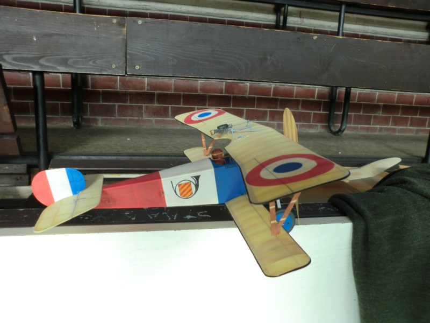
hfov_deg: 65.3
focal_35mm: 27
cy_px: 162
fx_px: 335
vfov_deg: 51.4
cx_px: 215
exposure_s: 1/80
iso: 50
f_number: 3.2
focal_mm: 4.9
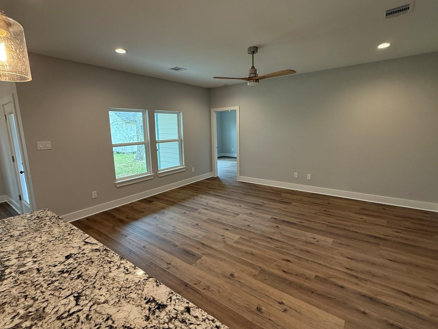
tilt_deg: -8.3
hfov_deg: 91.0
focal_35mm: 17
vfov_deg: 74.7
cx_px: 218
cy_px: 162
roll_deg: +1.2
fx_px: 215
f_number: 2.2
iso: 200
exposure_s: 1/120
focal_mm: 2.22
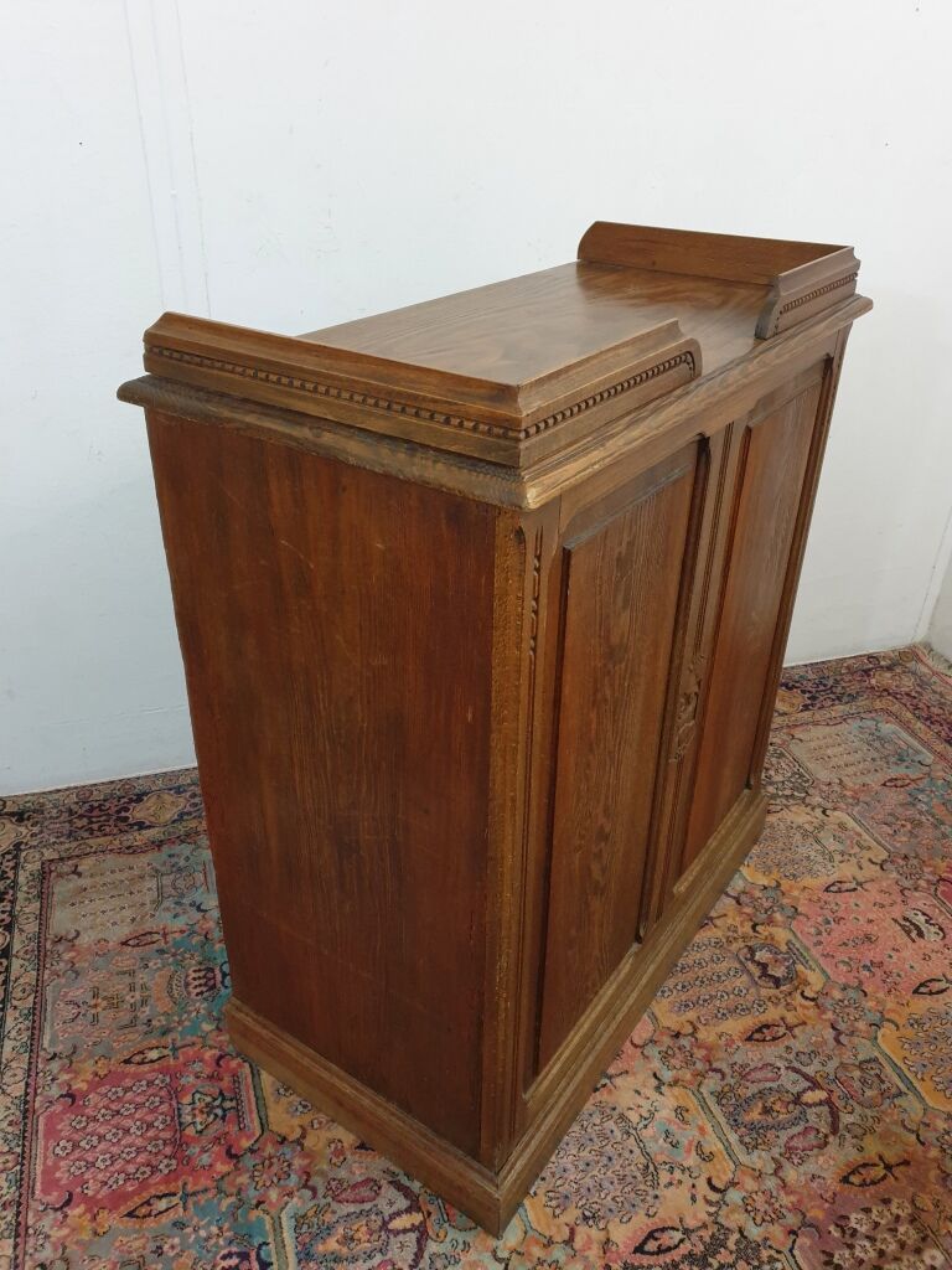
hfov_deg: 53.1
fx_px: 953
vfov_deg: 67.3
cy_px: 635
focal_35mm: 26
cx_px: 476
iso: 320
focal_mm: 4.3
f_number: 1.5
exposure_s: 1/33
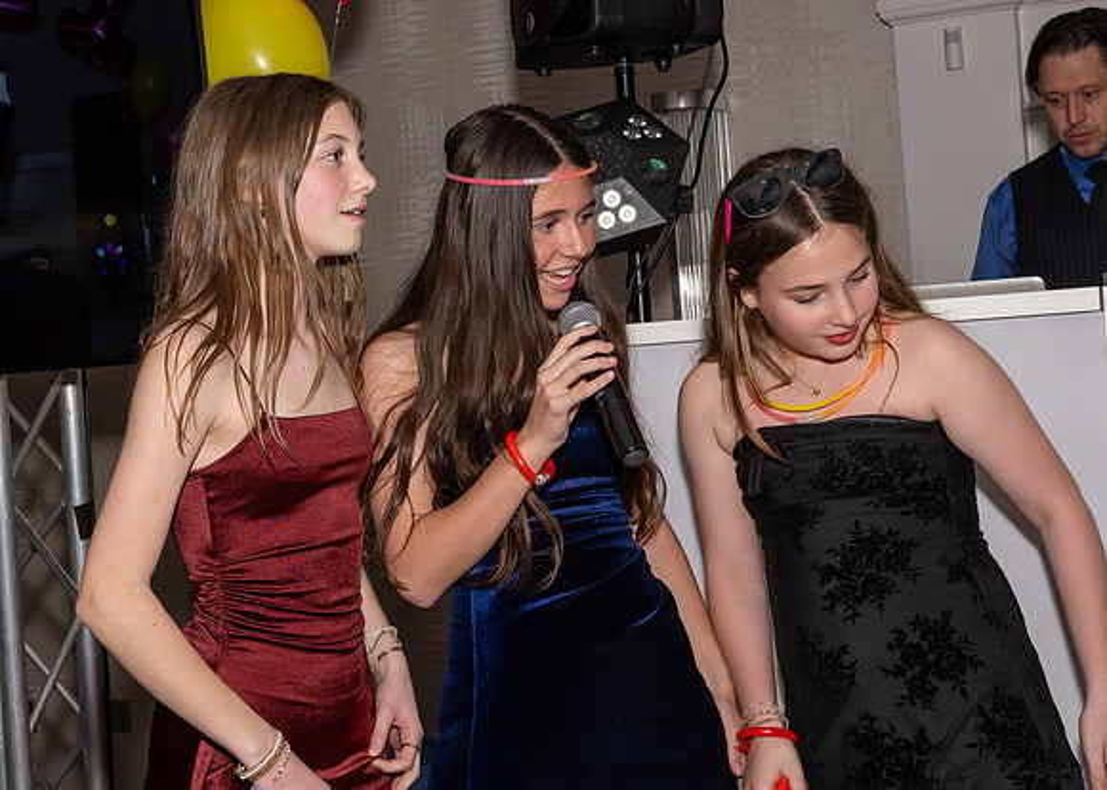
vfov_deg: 23.9
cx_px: 463
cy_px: 325
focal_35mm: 59
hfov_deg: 33.1
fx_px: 1860
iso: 800
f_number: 8
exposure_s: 1/250
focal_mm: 32
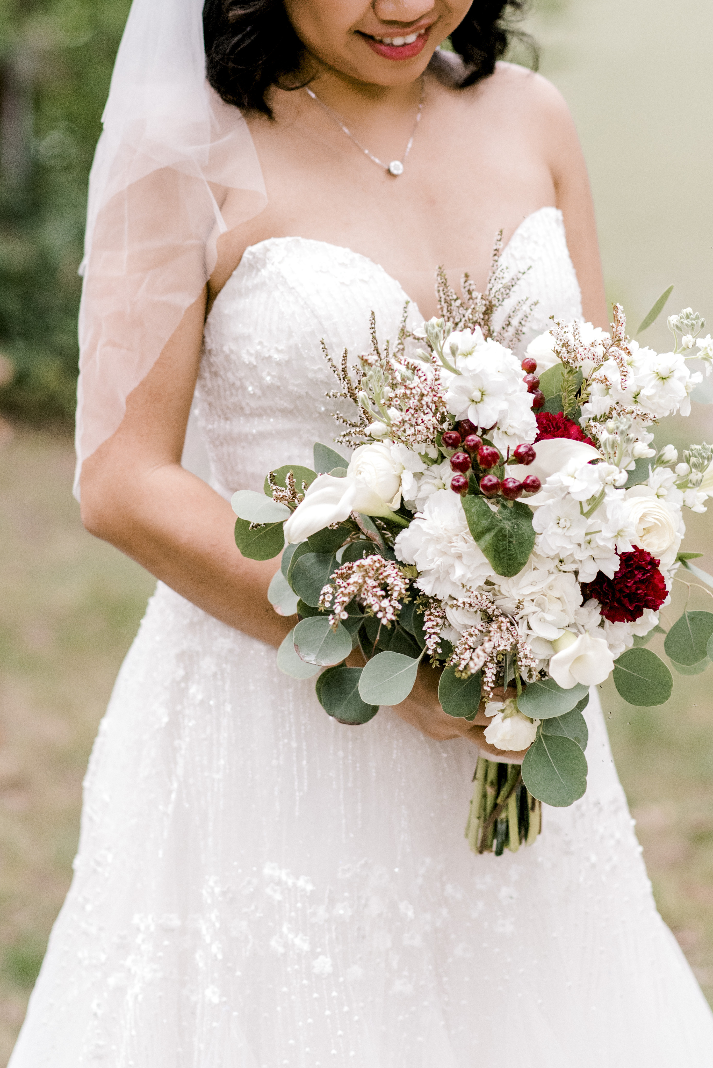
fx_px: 3680
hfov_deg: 11.1
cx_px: 393
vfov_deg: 16.4
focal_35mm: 124
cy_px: 300
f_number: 2.8
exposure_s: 1/1250
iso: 1000
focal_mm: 85
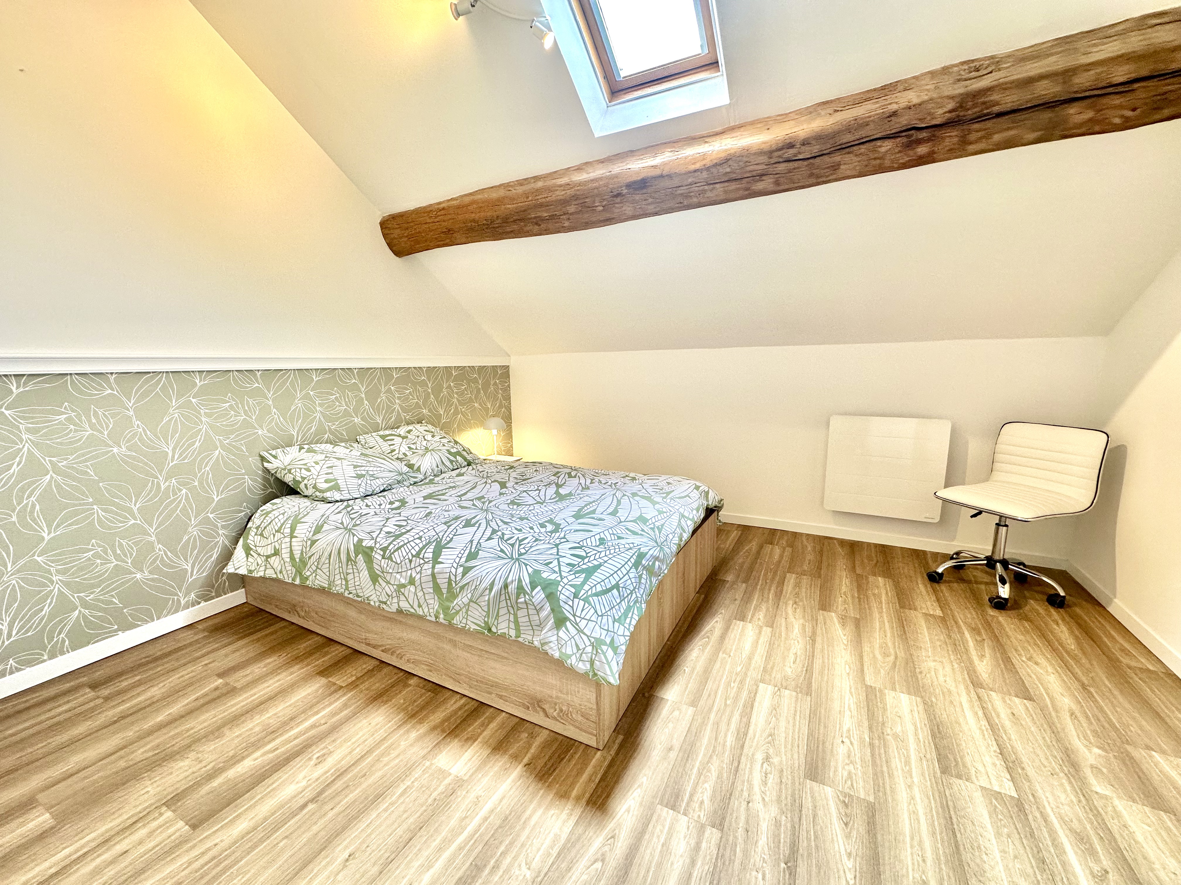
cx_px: 590
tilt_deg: -9.7
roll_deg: +0.6
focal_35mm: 14
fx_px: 478
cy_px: 442
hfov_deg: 102.1
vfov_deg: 85.7
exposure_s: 1/100
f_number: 2.2
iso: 125
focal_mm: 2.22
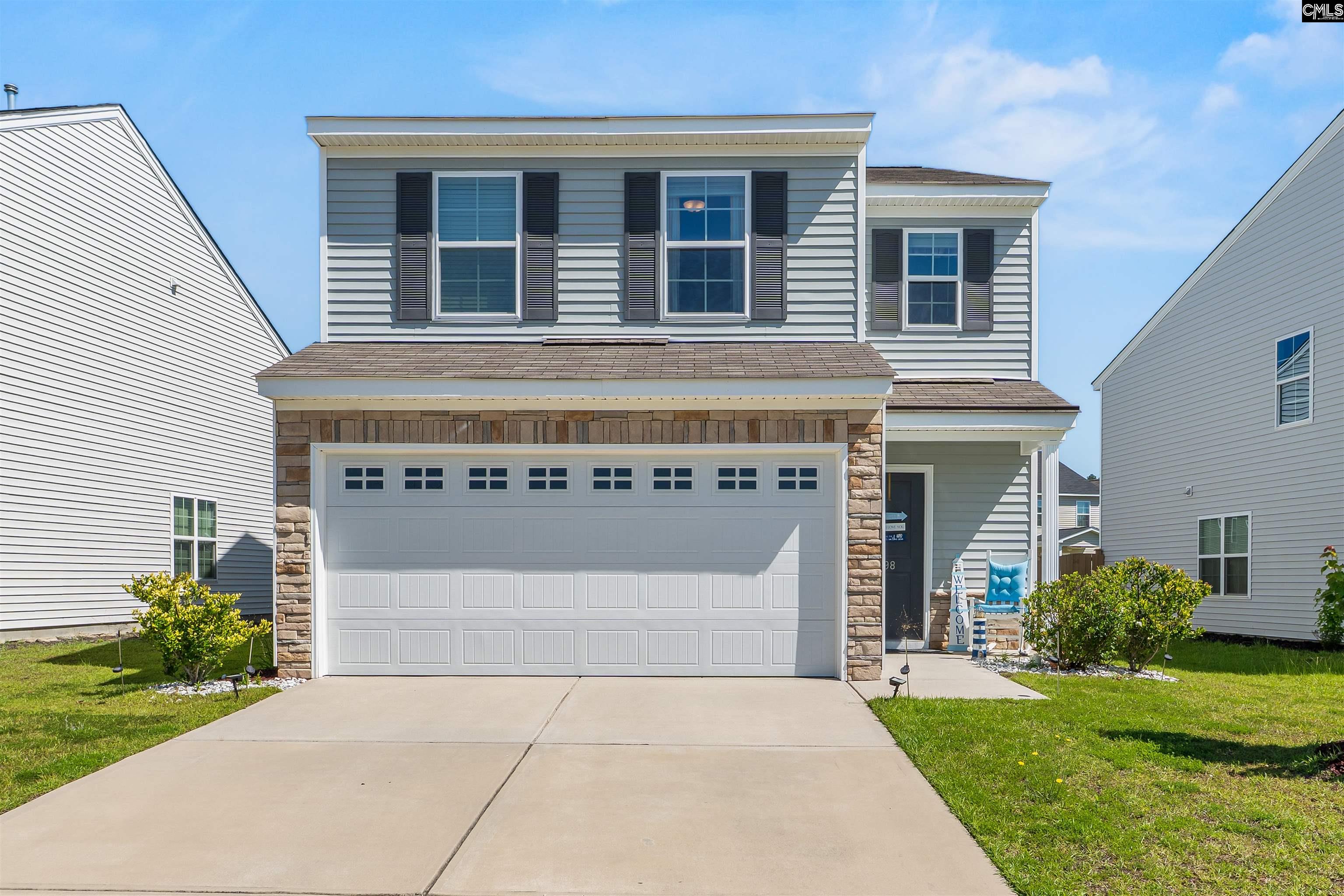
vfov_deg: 72.1
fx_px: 616
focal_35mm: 16
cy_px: 448
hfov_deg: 95.0
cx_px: 672
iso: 200
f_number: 6.3
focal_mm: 11
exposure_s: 1/250
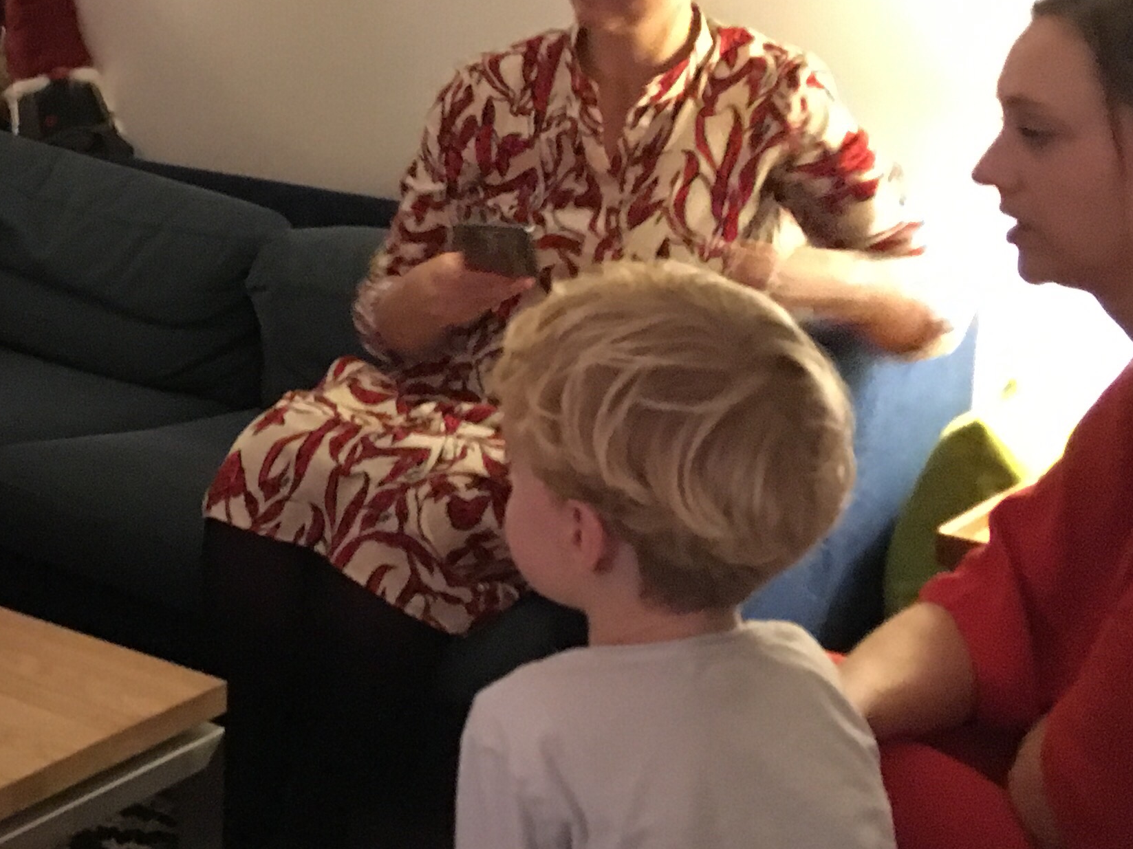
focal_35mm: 71
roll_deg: +0.5
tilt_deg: -15.1
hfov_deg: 26.2
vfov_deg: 20.7
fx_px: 2324
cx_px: 39
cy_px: 327
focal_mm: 4.15
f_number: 2.2
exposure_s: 1/17
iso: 640
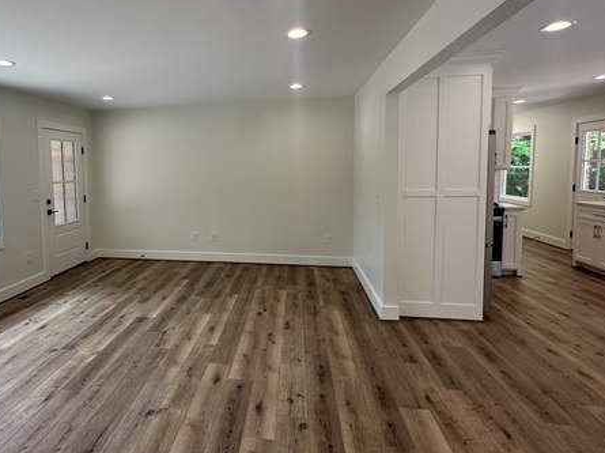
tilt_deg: -3.1
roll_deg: +1.5
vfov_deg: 63.1
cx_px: 220
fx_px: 367
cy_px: 196
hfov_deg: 77.3
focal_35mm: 21
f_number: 2.2
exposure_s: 1/120
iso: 64
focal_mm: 2.22
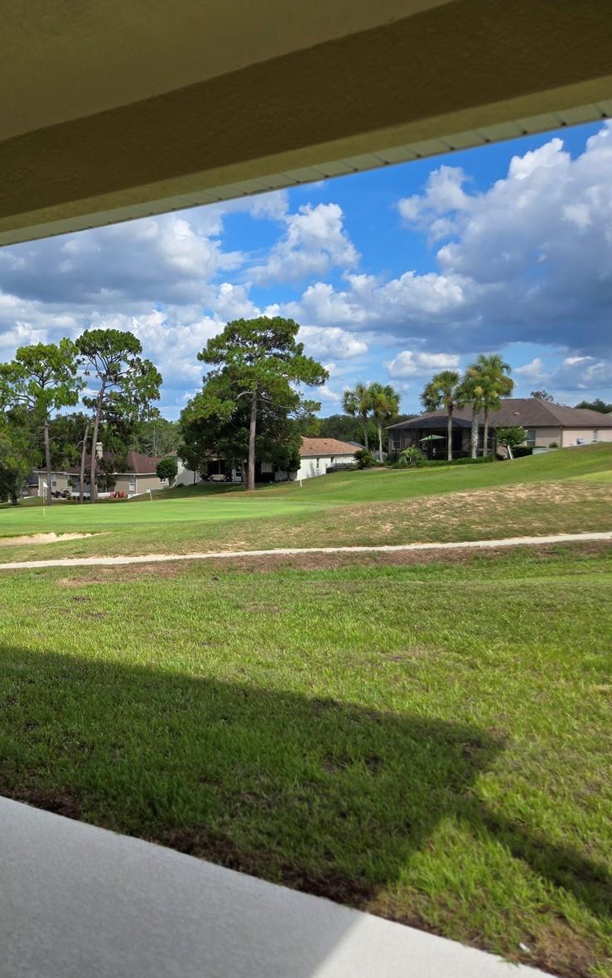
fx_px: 880
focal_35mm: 33
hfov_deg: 36.3
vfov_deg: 58.1
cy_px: 488
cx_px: 80
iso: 25
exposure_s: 1/2038
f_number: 1.8
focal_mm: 5.4
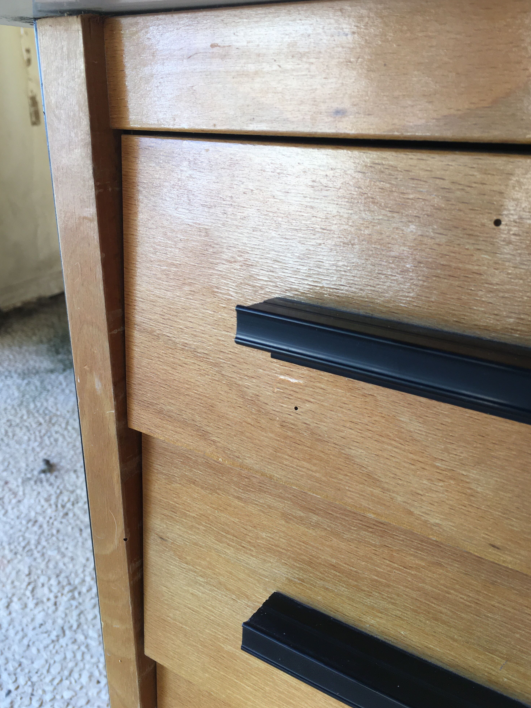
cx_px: 265
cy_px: 345
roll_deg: -1.6
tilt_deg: -19.9
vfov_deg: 60.0
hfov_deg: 46.8
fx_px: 614
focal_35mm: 30
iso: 40
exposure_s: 1/100
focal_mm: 4.15
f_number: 2.2
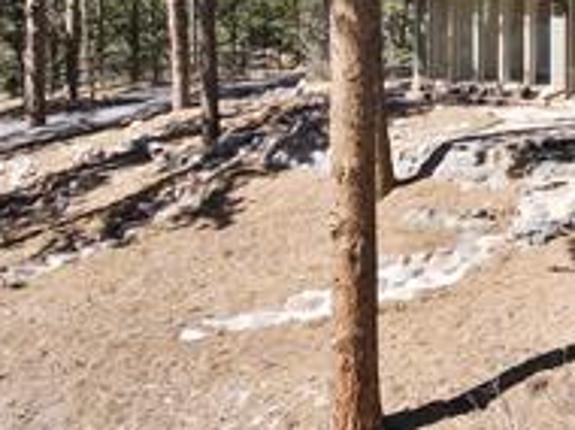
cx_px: 796
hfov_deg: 21.3
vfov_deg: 17.6
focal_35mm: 81
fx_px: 1344
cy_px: -36
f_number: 2.8
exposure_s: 1/160
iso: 100
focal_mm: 4.5
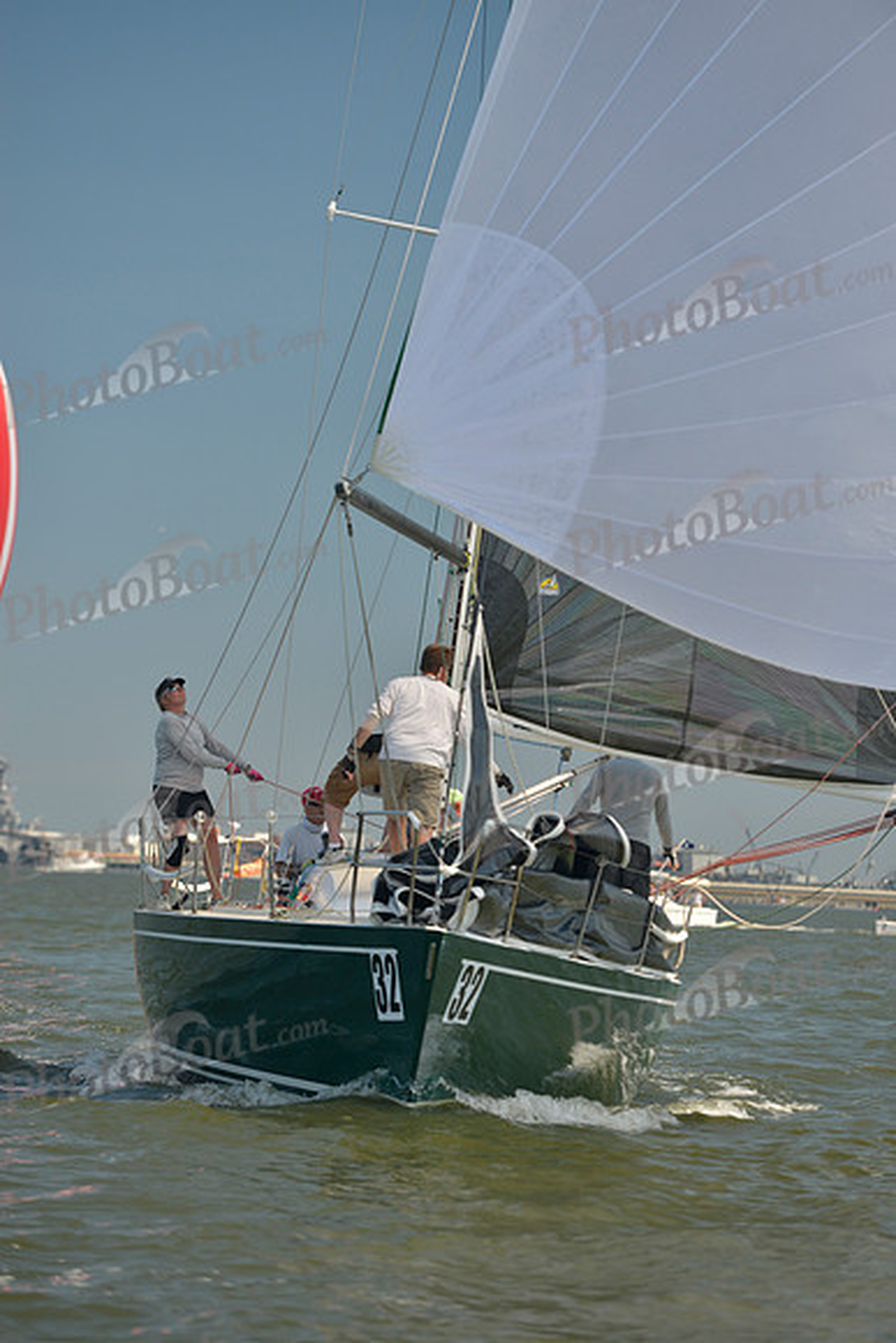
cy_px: 672
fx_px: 5037
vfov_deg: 15.2
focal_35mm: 135
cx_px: 448
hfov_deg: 10.2
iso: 200
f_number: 3.5
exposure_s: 1/1250
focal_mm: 135
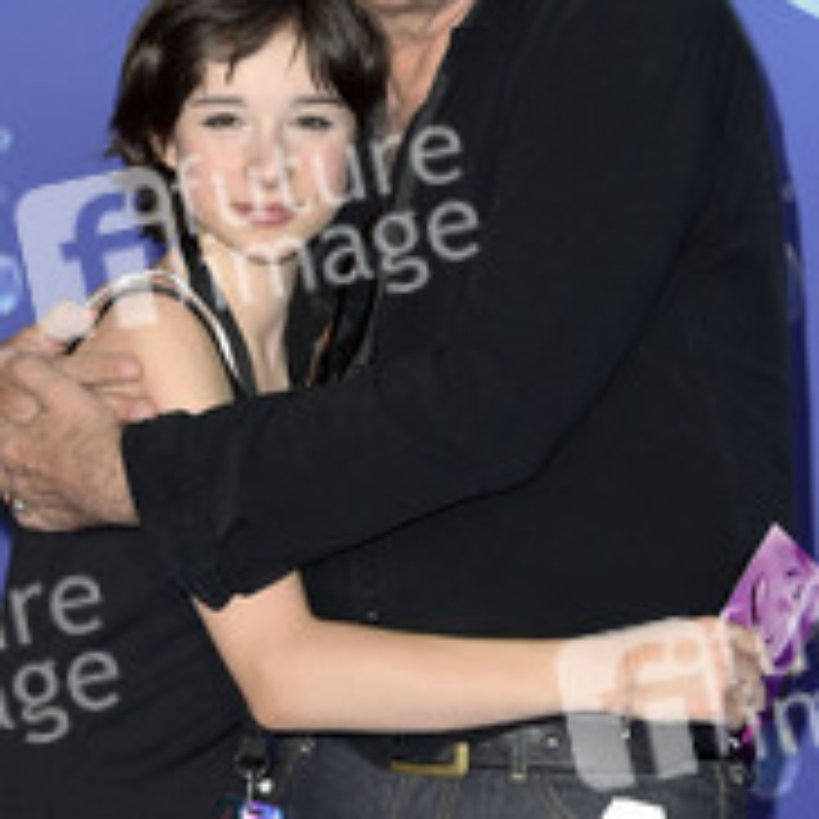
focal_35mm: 187
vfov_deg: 9.4
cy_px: 459
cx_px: 378
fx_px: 5006
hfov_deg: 9.4
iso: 800
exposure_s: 1/250
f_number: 6.3
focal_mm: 100
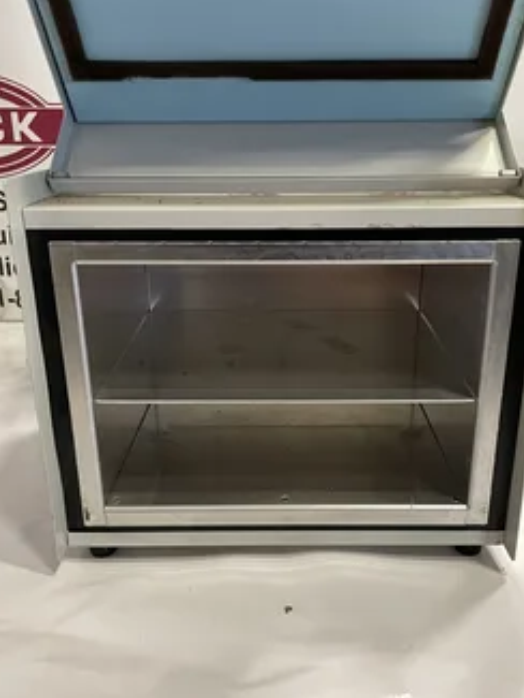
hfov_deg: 44.2
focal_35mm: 32
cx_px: 279
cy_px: 359
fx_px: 645
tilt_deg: -21.4
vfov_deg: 56.8
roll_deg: +0.0
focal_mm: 4.2
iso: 200
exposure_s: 1/60
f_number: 1.6
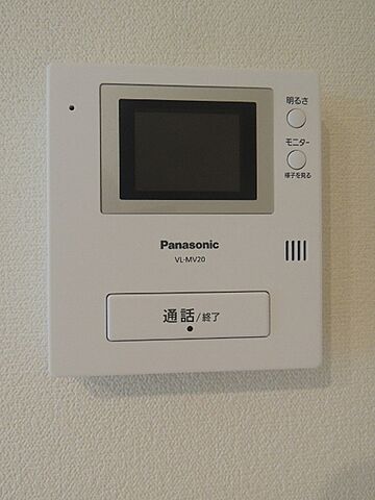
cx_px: 188
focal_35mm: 28
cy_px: 250
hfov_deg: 49.7
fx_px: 404
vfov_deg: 63.4
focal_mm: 4.9
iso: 800
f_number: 3.1
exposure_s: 1/80
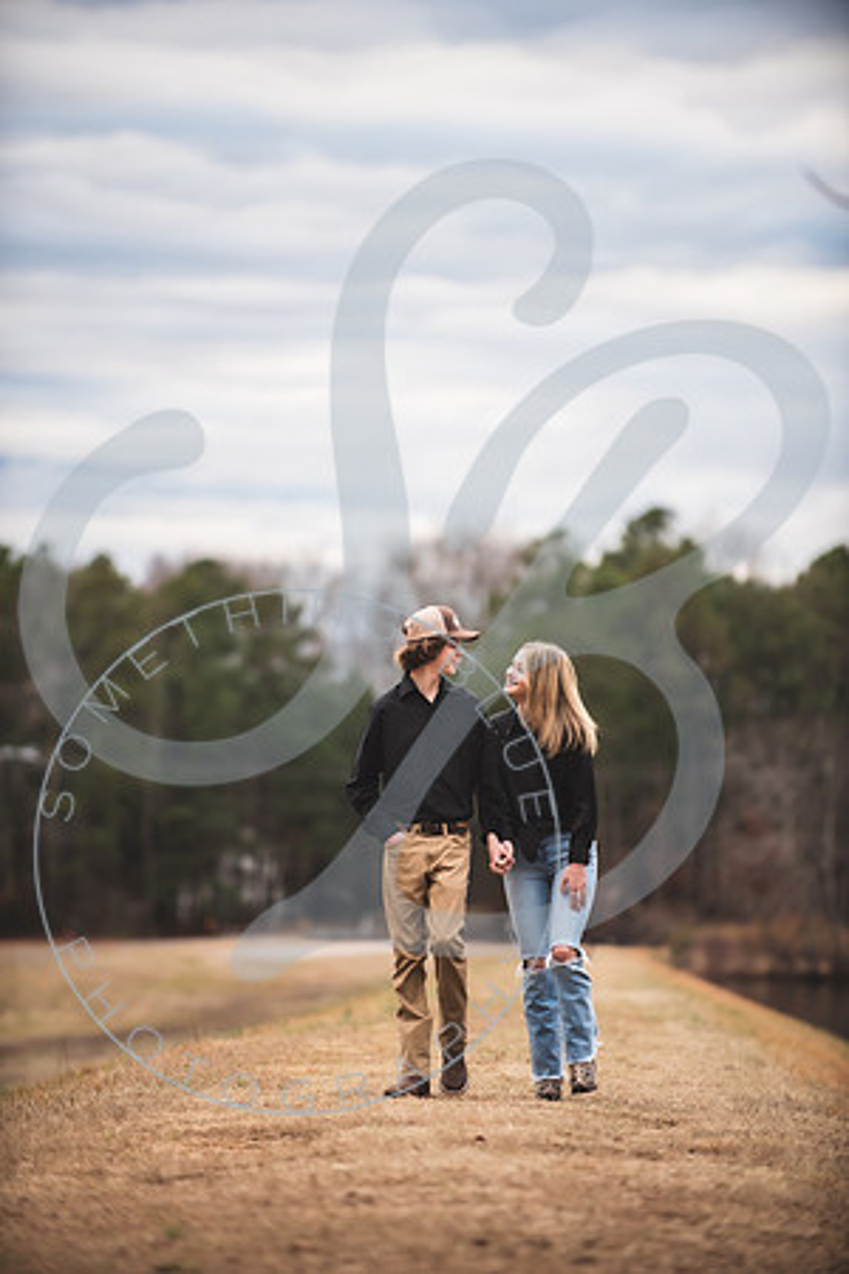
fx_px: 7074
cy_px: 637
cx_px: 424
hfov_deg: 6.9
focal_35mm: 200
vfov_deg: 10.3
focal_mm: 200
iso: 400
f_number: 2.8
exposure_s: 1/250
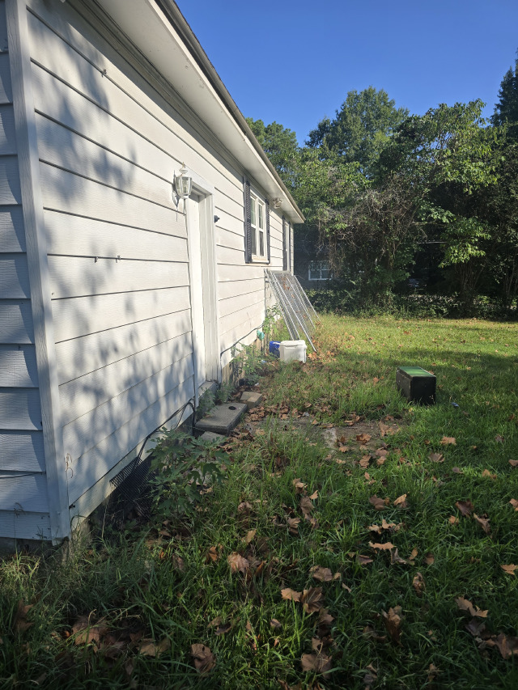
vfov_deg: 73.9
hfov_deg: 58.9
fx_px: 459
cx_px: 259
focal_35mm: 23
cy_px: 345
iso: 12
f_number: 1.7
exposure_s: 1/805
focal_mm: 6.3
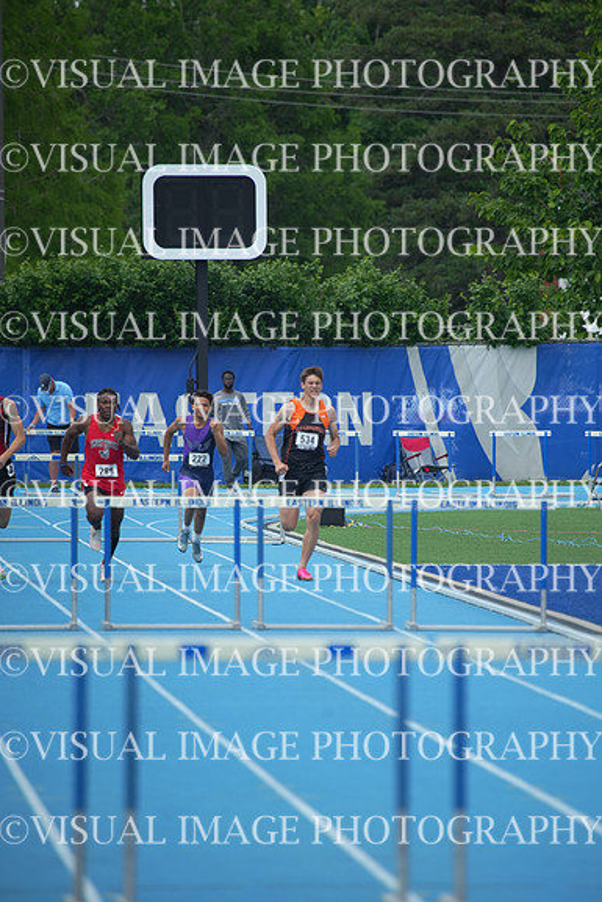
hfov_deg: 3.4
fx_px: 10077
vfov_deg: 5.1
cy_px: 452
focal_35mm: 402
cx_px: 301
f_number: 5.6
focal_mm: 400
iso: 400
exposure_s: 1/1250
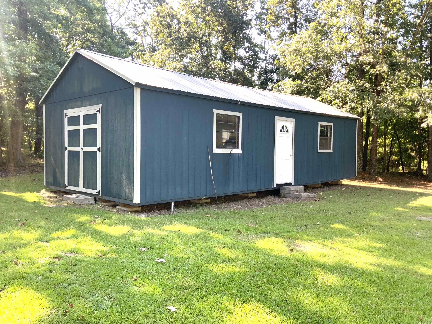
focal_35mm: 29
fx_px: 362
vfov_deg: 48.2
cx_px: 216
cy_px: 162
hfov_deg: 61.7
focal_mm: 3
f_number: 1.8
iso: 16
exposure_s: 1/122
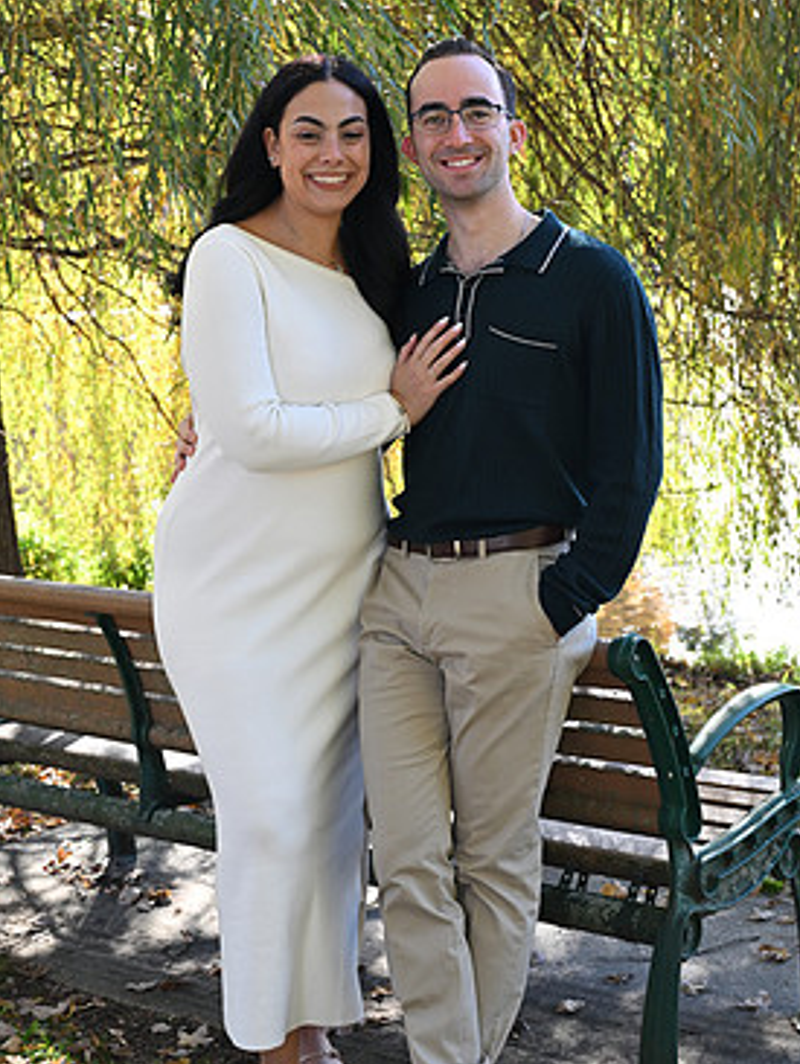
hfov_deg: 22.0
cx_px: 415
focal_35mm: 67
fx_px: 2062
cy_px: 465
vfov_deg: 28.9
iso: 200
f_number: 5.6
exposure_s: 1/100
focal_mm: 44
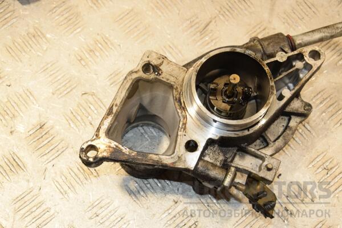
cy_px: 114
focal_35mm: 68
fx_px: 641
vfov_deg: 20.2
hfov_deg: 29.9
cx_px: 171
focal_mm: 45
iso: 800
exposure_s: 1/200
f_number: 7.1
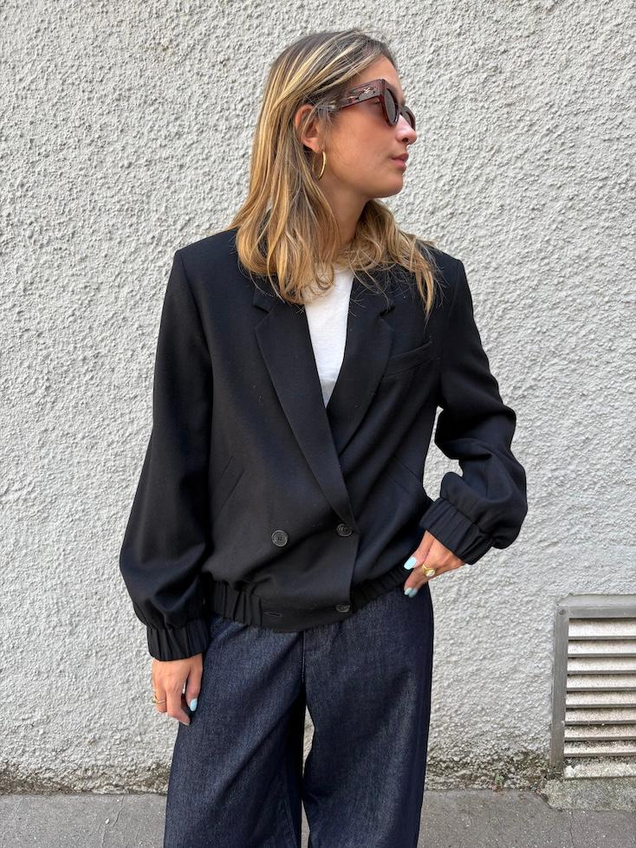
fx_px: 637
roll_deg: +1.3
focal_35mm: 26
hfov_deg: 53.1
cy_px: 424
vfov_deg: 67.3
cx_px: 318
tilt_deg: -9.3
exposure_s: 1/214
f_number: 1.6
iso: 40
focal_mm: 5.96
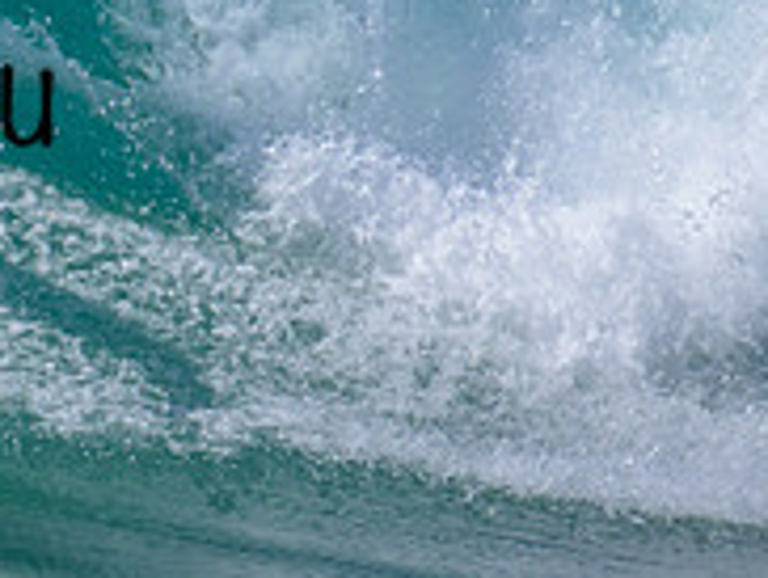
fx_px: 66958
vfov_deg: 0.5
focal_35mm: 3014
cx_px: -323
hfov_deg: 0.7
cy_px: -139
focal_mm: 800
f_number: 11
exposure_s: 1/2000
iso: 800
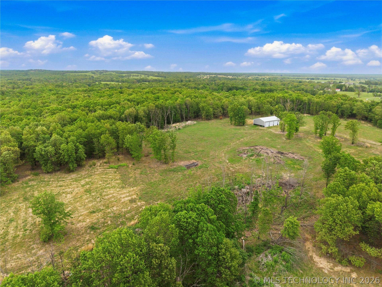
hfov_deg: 71.6
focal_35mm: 24
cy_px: 144
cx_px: 191
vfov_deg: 56.8
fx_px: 265
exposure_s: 1/1500
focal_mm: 8.7
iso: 290
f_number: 1.8
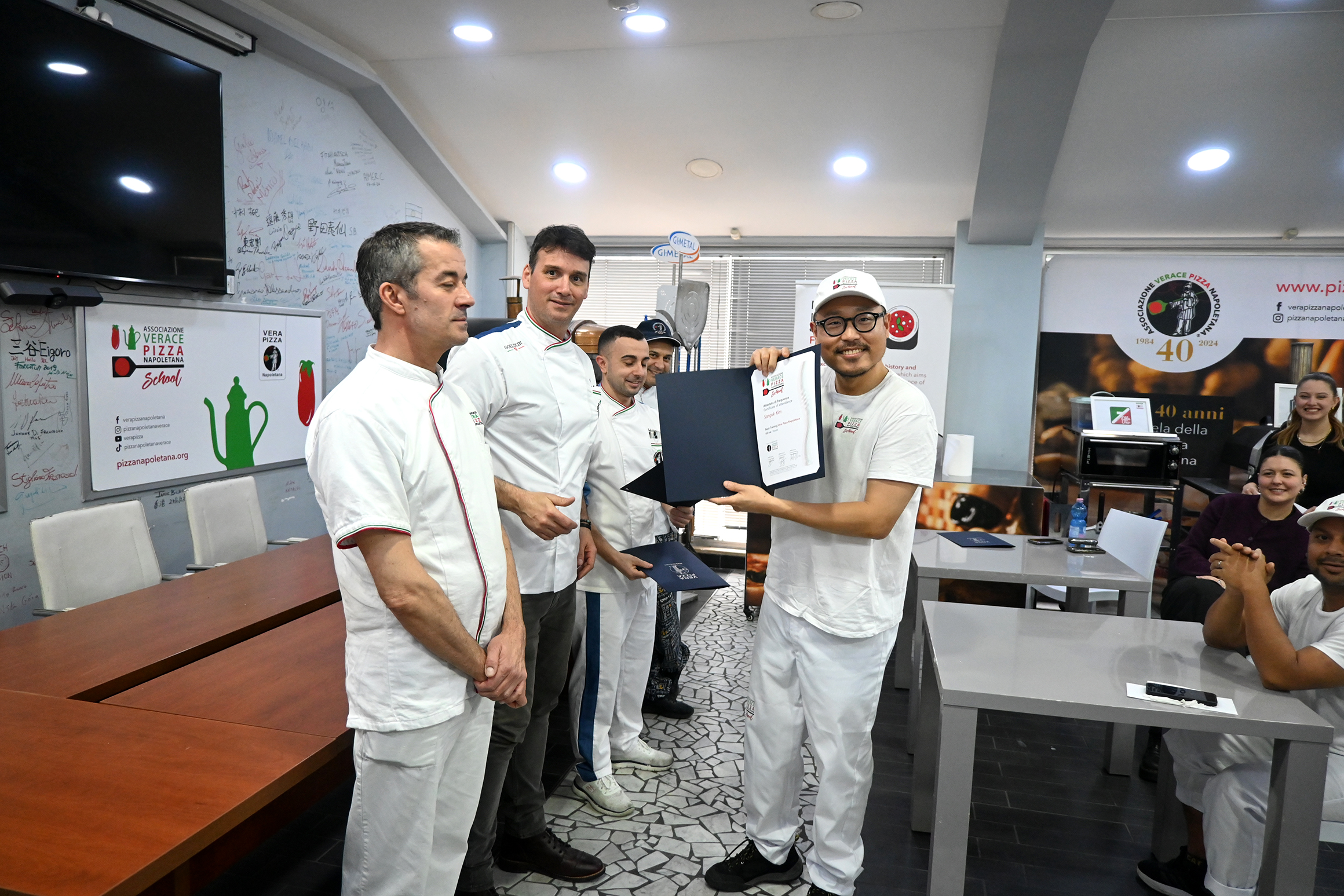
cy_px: 448
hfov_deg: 73.7
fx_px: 896
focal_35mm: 24
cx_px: 672
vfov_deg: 53.1
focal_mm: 16
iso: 2000
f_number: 3.5
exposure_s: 1/125
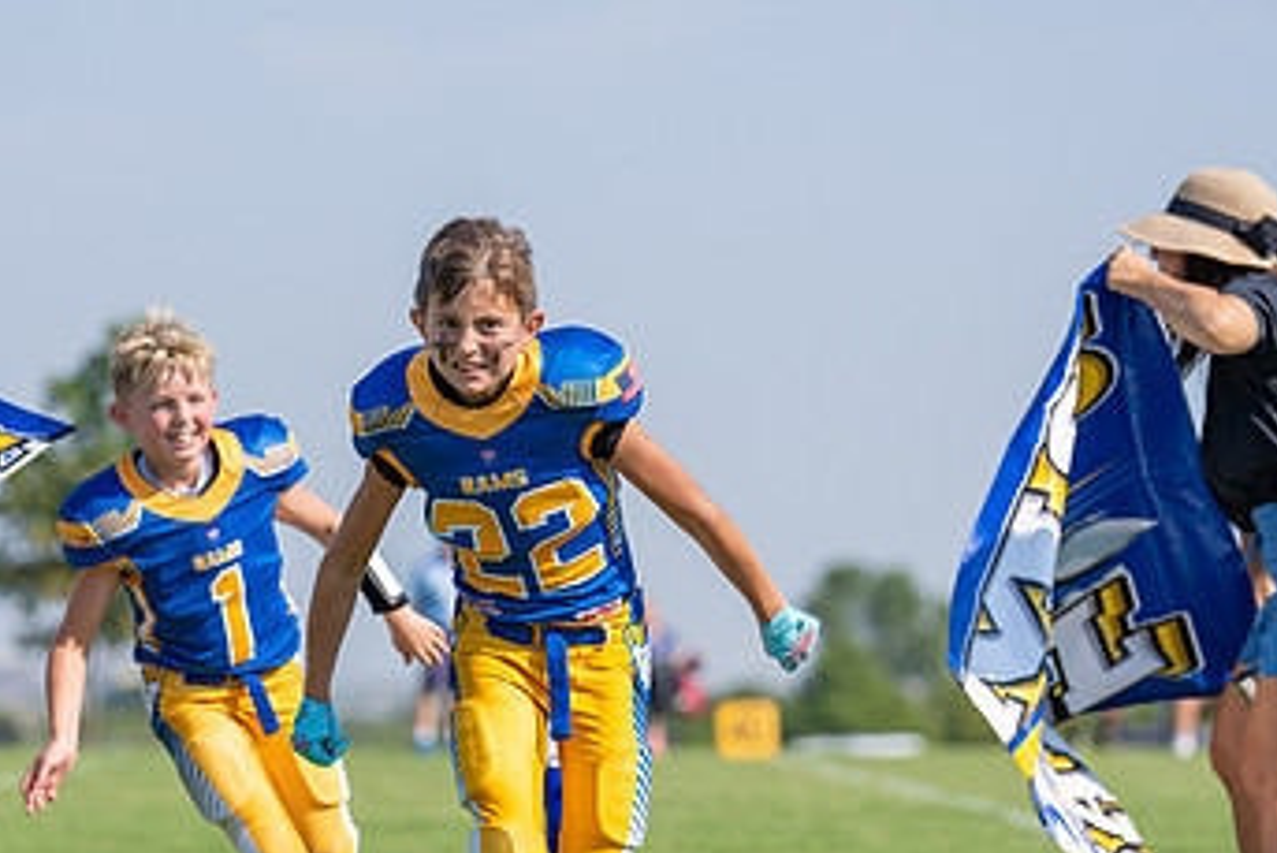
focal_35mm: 204
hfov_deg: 10.1
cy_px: 538
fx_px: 7239
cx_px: 480
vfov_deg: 6.7
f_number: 2.8
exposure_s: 1/3200
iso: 160
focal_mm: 120
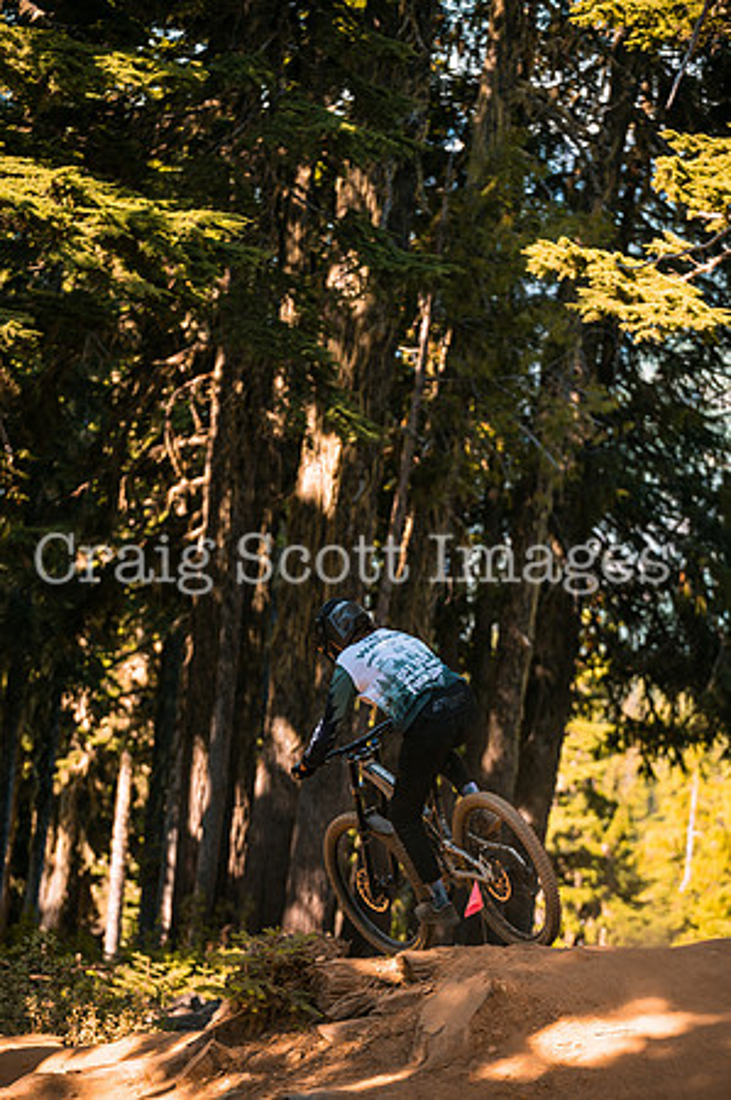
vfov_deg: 18.6
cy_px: 550
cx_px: 366
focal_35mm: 110
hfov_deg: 12.4
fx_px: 3358
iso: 320
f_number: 2.8
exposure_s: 1/1000
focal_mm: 110
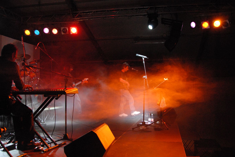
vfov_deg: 37.0
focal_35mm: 36
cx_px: 118
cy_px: 78
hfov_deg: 53.1
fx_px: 235
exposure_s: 1/90
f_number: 5
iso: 1600
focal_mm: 24
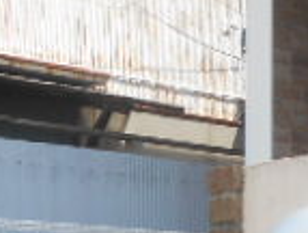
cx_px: 297
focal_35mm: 116
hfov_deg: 16.6
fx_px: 1035
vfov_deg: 12.4
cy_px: 304
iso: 80
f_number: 3.2
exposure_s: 1/400
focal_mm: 4.6
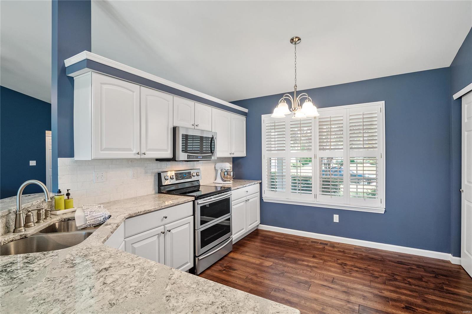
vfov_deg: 73.7
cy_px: 157
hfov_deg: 96.7
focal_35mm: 16
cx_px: 236
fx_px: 210
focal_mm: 8
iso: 400
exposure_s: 1/15
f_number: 6.3
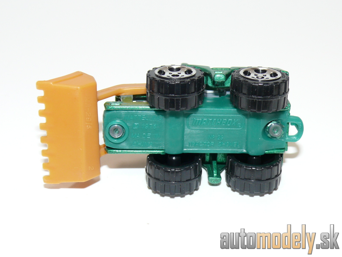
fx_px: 672
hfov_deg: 28.6
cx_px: 171
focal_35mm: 68
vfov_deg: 21.6
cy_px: 128
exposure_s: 1/30
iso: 100
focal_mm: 10.8
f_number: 4
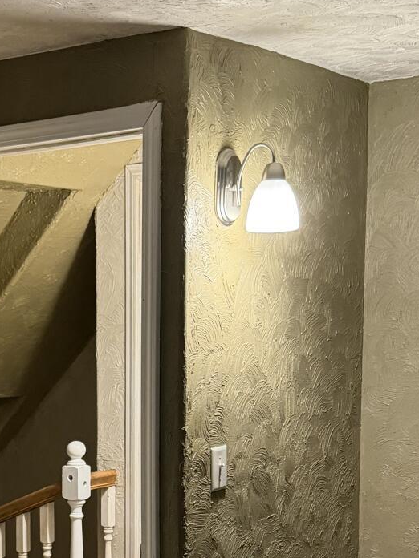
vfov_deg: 27.5
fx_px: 1114
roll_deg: +0.4
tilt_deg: -7.4
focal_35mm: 69
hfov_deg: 20.9
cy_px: 458
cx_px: 54
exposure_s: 1/40
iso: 640
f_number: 1.78
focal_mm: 6.76
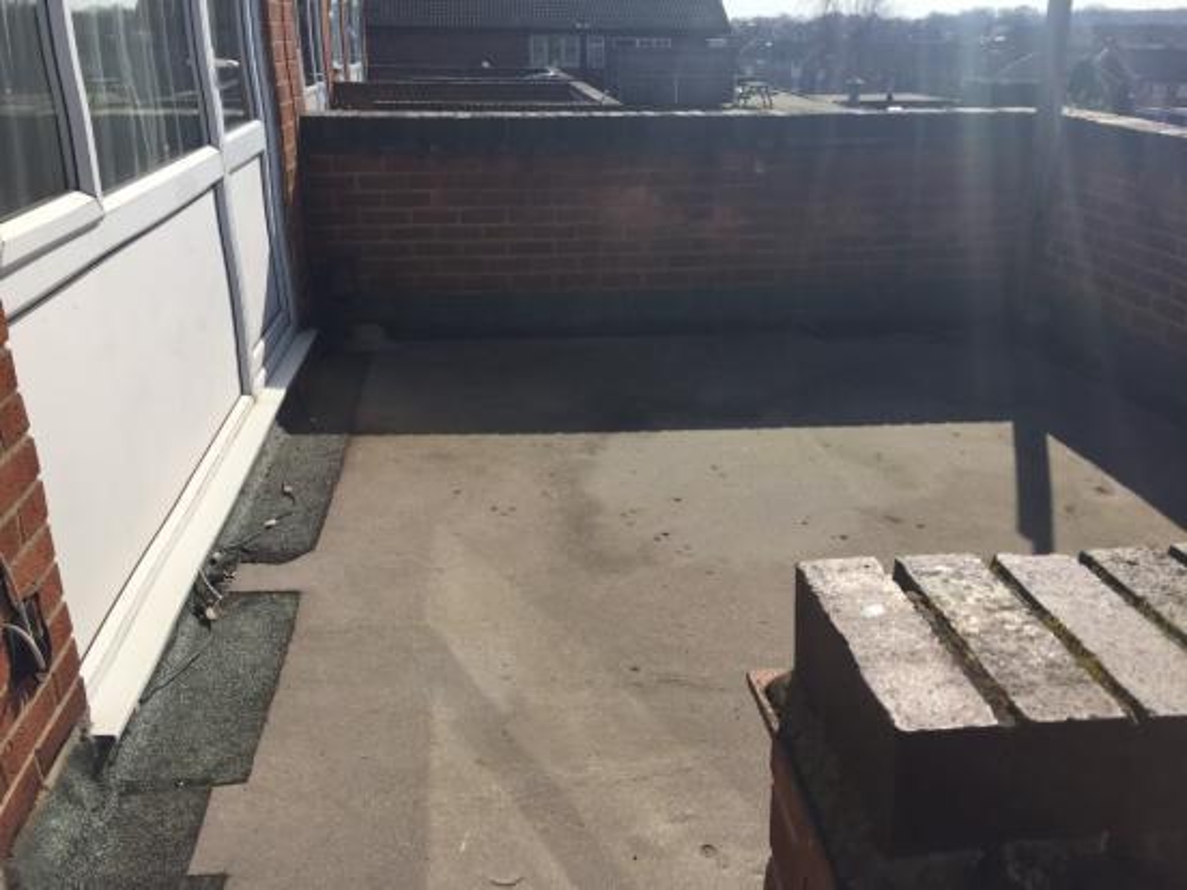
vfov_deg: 48.2
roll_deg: -0.8
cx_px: 594
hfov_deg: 61.7
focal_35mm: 29
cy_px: 445
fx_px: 994
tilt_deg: -23.9
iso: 32
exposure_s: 1/3300
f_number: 2.2
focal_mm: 4.15
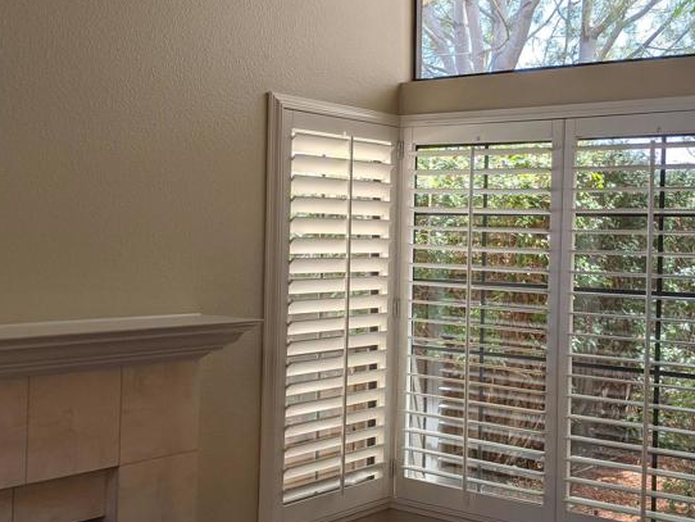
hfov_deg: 37.4
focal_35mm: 51
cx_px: 398
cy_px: 253
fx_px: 1024
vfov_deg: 28.6
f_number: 1.8
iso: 51
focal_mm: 4.44
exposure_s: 1/411
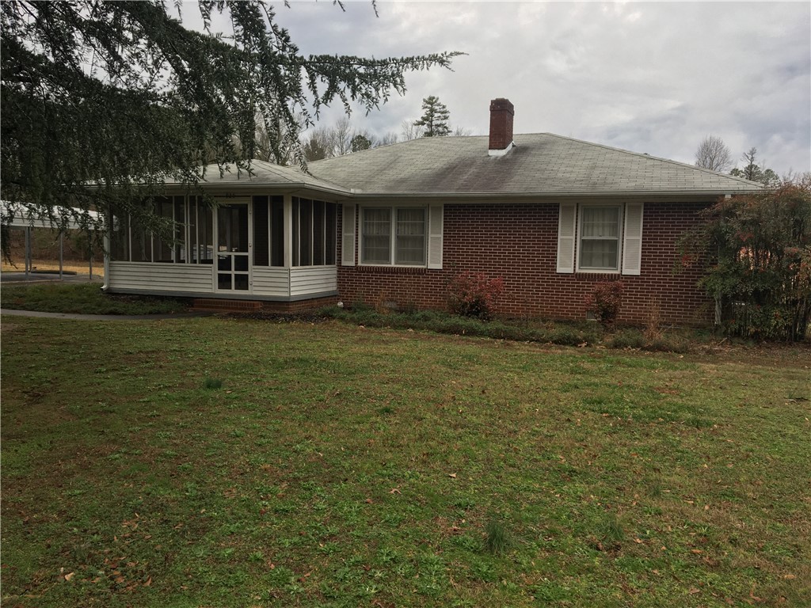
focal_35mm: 29
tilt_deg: -4.9
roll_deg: +0.3
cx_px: 406
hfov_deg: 61.7
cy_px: 304
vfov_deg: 48.2
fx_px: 679
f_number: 2.2
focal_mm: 4.15
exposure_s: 1/444
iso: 25
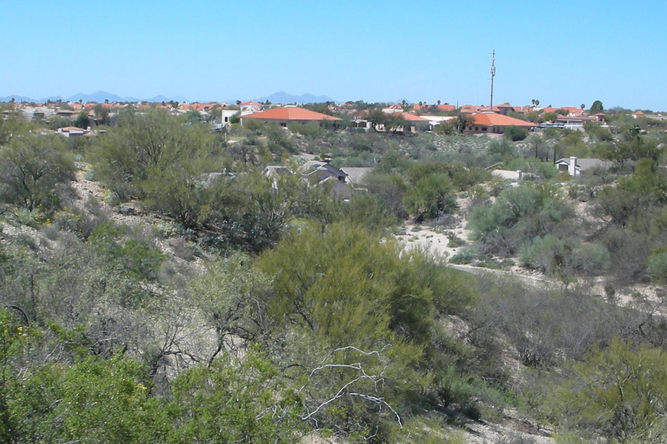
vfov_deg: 20.3
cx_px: 252
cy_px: 241
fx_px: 1241
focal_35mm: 67
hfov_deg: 30.0
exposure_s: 1/98.7
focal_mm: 5.8
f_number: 8.5
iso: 50
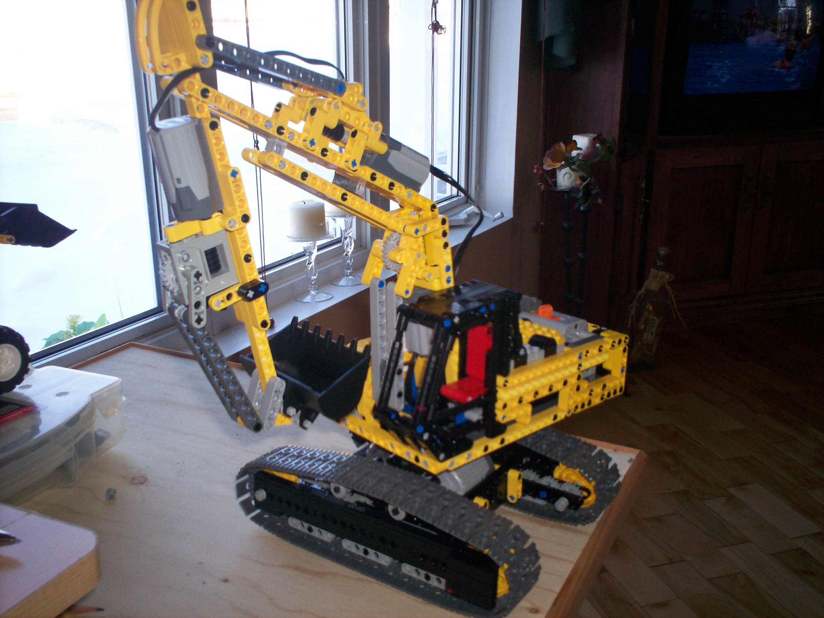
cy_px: 309
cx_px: 412
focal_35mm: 36
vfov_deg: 39.7
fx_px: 857
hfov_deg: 51.4
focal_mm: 6
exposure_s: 1/60
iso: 140
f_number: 4.5
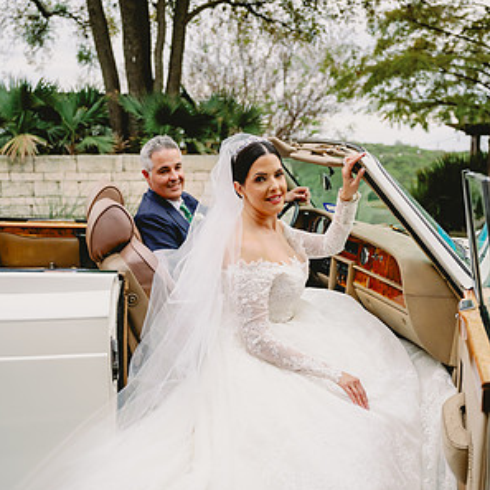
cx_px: 244
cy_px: 342
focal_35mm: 49
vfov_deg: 34.2
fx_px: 785
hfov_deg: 34.7
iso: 400
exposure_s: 1/800
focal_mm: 38
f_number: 2.8
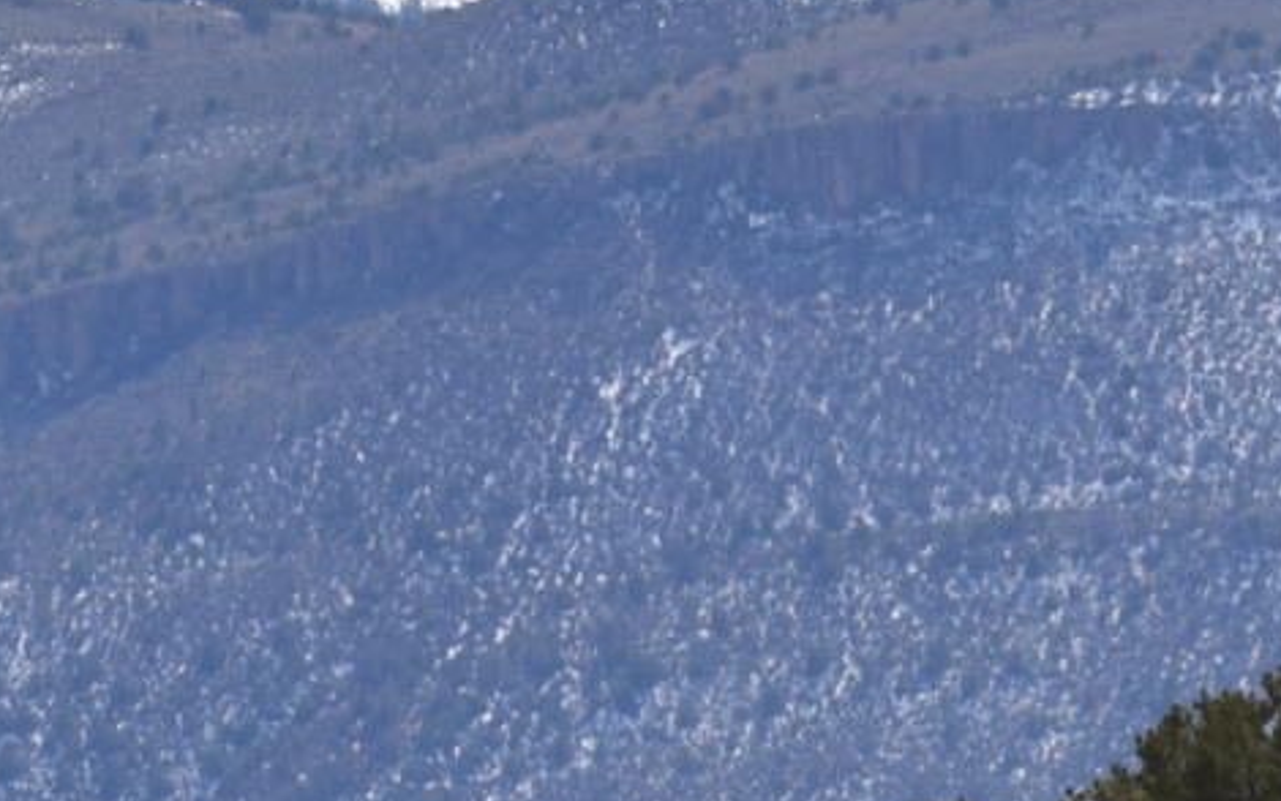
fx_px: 51088
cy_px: -147
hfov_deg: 1.4
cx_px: -1028
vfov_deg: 0.9
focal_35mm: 1463
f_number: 13
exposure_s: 1/200
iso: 100
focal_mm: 150
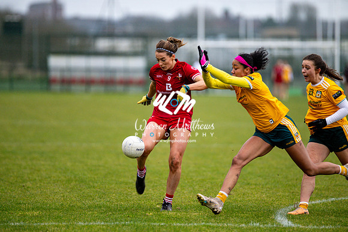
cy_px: 116
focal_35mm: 300
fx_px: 2901
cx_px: 174
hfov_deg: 6.9
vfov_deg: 4.6
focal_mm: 300
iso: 1600
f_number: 2.8
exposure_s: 1/640
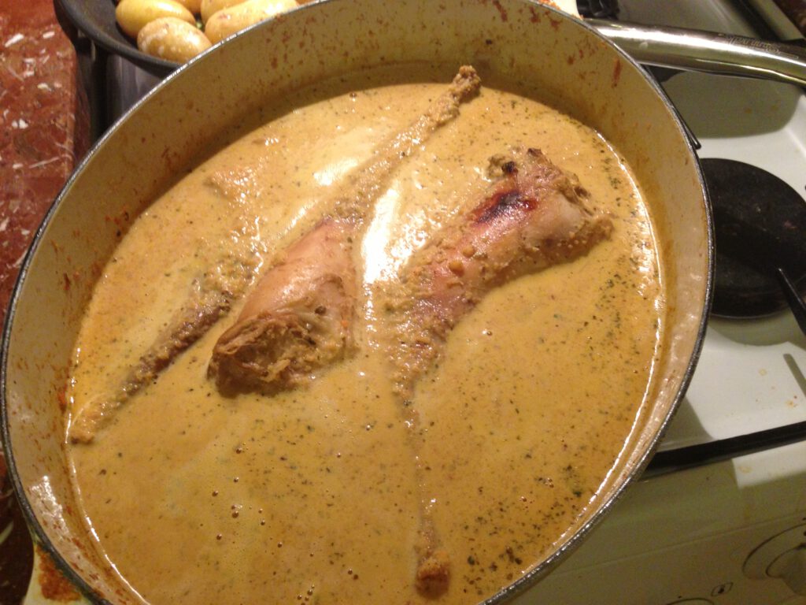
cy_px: 302
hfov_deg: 55.4
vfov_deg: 42.9
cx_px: 403
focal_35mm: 33
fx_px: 768
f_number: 2.4
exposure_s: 1/20
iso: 200
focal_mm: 4.13
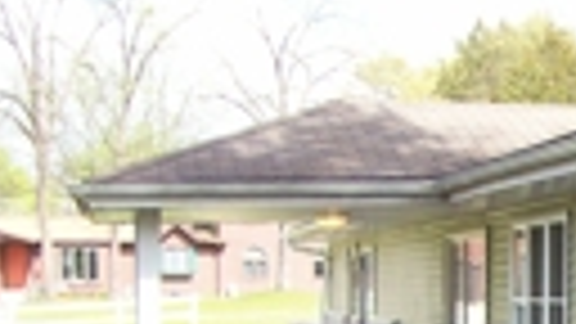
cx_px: 792
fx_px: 1879
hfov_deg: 16.3
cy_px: 410
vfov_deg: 9.7
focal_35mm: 123
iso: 80
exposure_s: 1/575
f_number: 2.7
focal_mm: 6
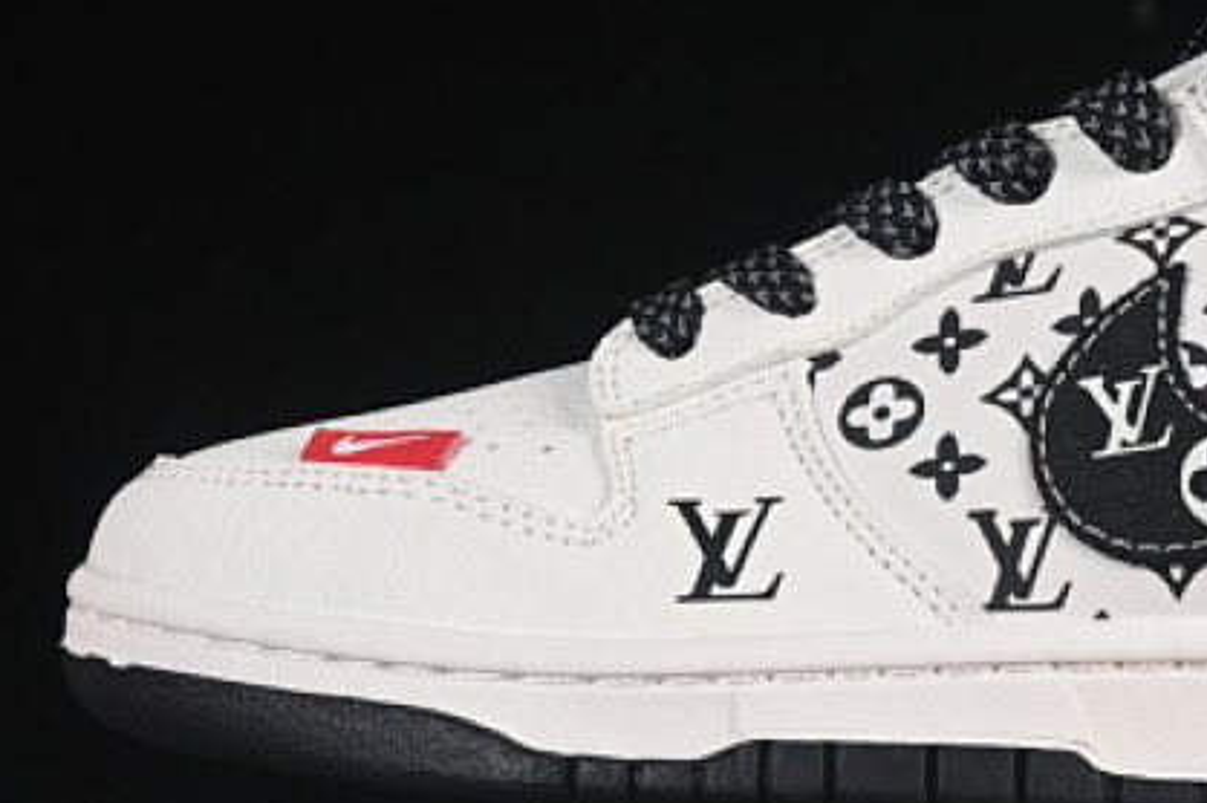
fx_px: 6499
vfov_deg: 7.1
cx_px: 1158
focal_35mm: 194
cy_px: 199
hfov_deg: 10.5
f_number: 8
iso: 160
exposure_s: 1/80
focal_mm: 50
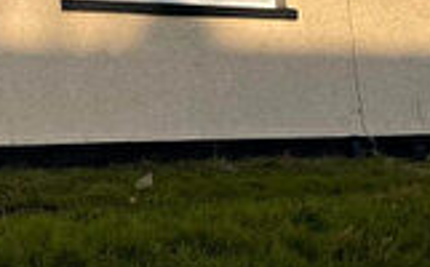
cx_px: -45
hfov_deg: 16.9
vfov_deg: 10.3
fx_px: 1404
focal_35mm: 120
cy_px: -212
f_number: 1.6
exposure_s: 1/4525
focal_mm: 5.1
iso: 32
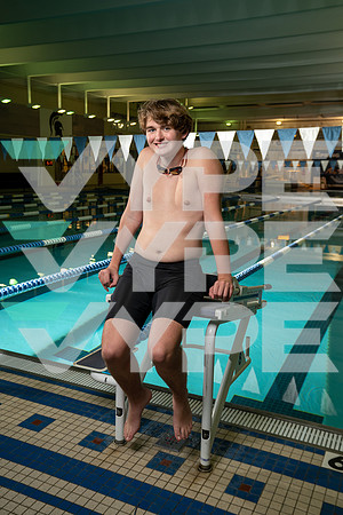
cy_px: 258
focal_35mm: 34
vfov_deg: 55.8
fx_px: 486
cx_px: 172
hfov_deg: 38.9
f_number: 4.5
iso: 640
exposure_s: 1/250
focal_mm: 34
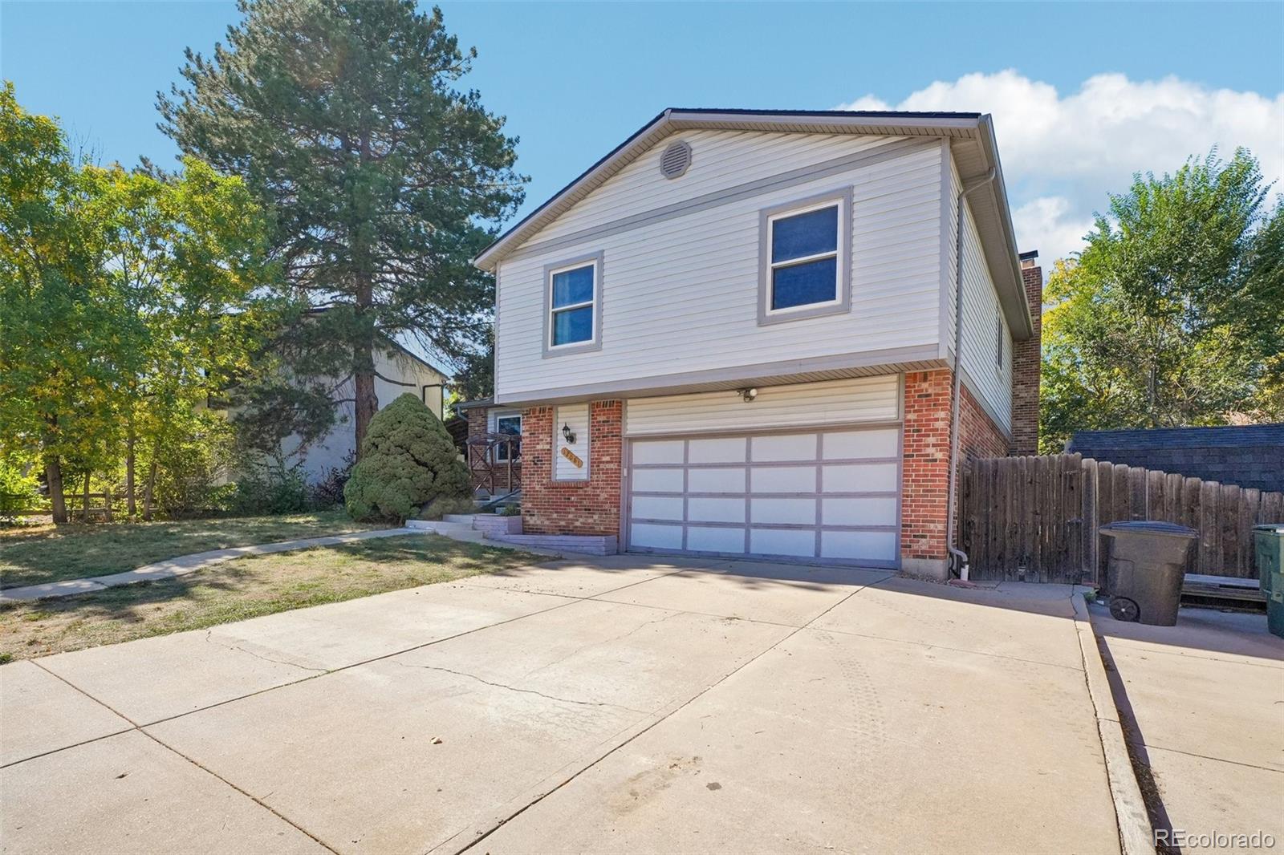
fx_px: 604
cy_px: 428
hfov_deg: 93.5
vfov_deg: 70.6
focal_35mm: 17
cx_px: 642
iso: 800
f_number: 8
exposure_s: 1/1000
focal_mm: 11.3
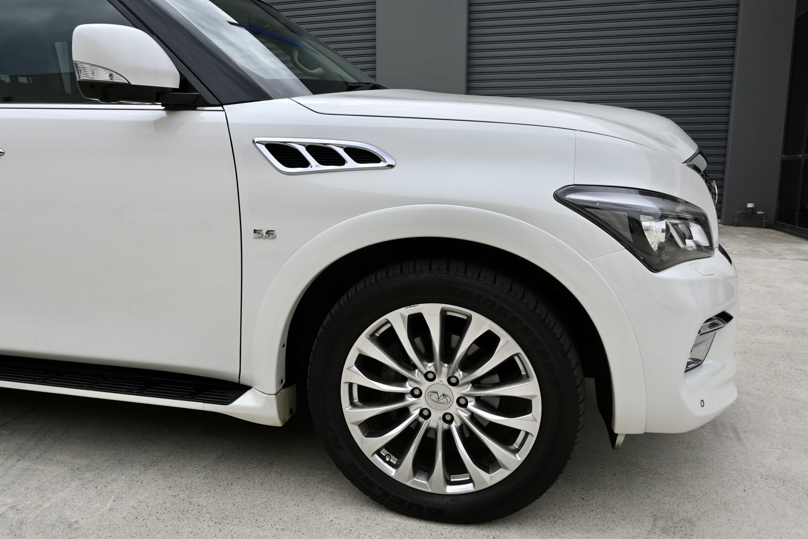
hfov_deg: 67.4
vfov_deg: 47.9
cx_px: 390
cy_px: 262
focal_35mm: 27
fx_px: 606
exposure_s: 1/400
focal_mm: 16
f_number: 7.1
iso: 100
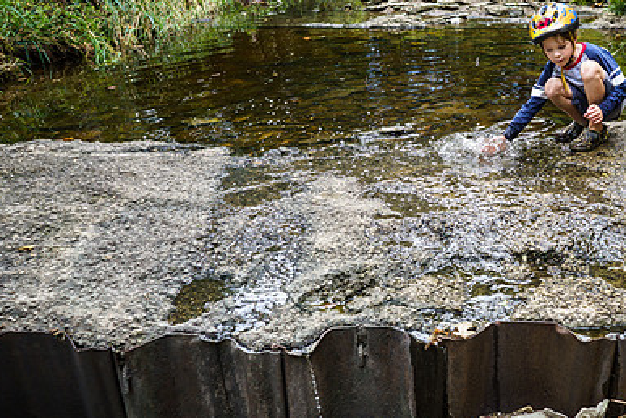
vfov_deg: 31.9
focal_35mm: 42
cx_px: 445
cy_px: 211
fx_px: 730
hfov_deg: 45.3
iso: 400
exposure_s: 1/640
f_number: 4
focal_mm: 28
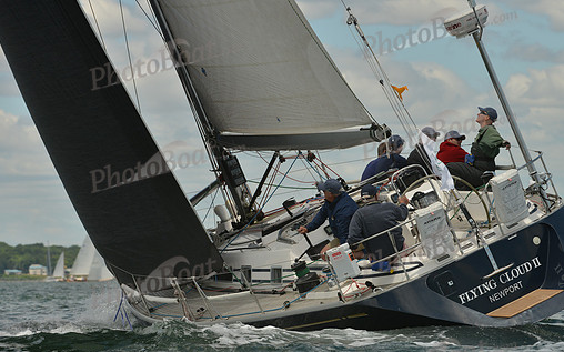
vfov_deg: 5.6
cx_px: 304
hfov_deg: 9.0
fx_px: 3580
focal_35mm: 233
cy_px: 206
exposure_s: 1/1000
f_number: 7.1
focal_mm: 200
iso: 200
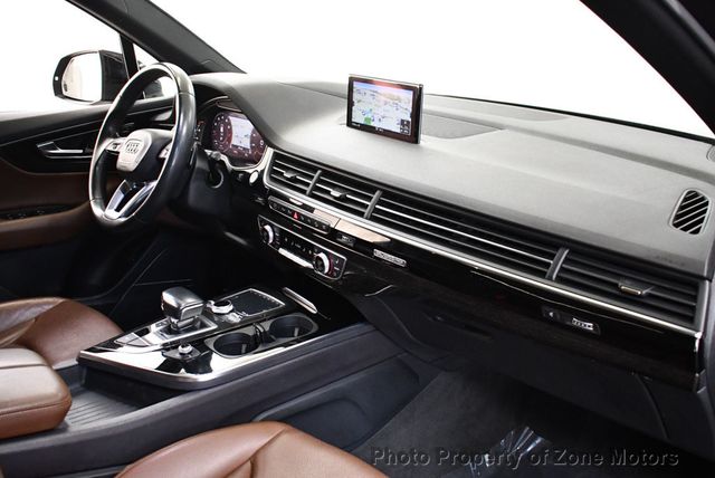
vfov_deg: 36.9
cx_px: 358
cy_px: 239
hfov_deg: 53.1
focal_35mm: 36
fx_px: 716
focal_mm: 18
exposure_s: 1/125
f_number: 3.5
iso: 3200
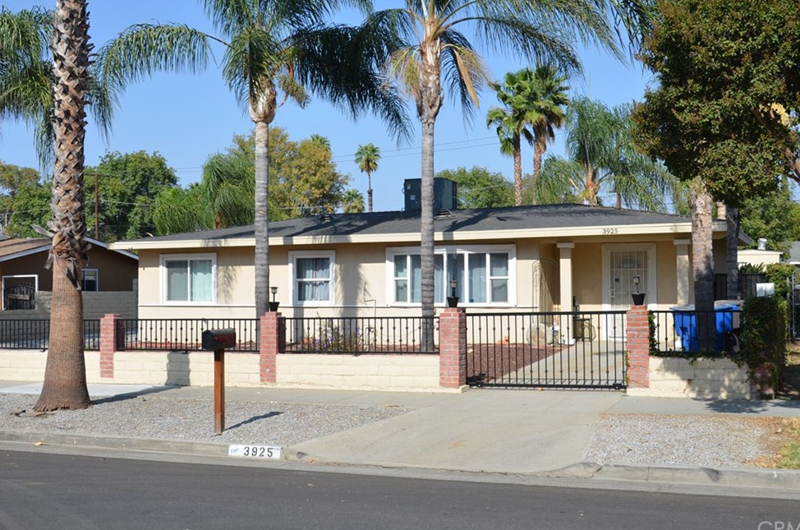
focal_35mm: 41
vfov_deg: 32.5
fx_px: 909
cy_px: 258
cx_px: 403
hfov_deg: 47.5
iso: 100
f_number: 8
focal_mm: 26
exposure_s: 1/250
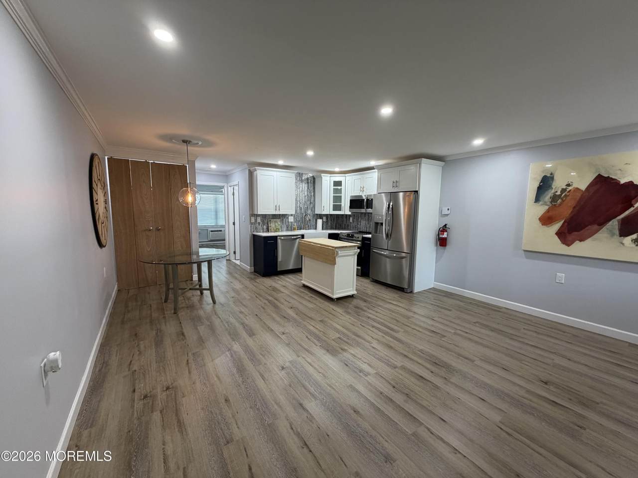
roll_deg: -0.4
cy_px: 239
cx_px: 319
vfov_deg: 85.7
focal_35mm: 14
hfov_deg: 102.1
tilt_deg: -6.7
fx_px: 258
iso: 250
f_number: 2.2
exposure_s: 1/60
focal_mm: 2.22
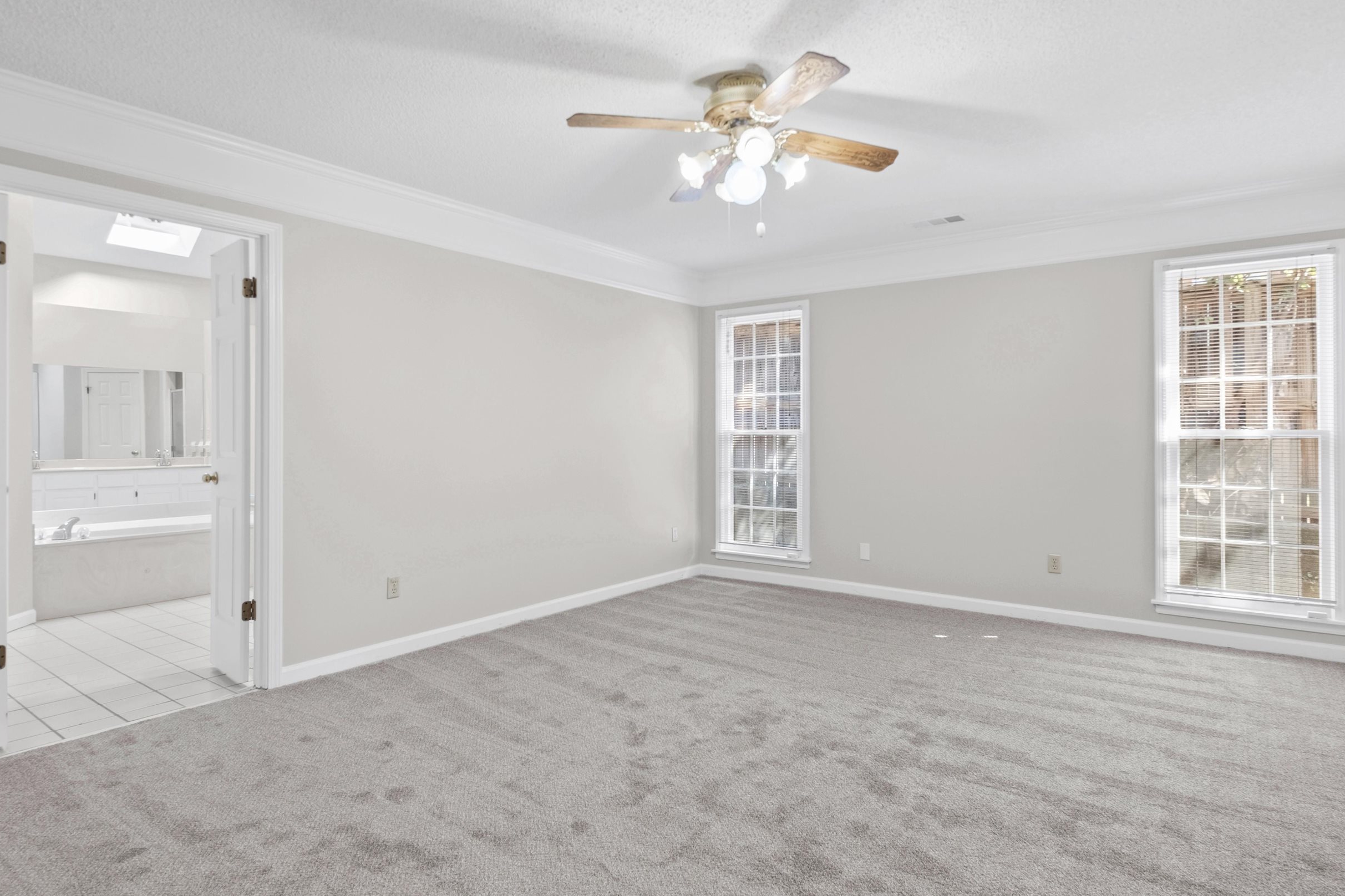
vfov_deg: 64.5
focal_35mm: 19
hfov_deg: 86.9
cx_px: 684
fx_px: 710
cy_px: 413
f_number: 5.6
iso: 400
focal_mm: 10
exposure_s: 1/3
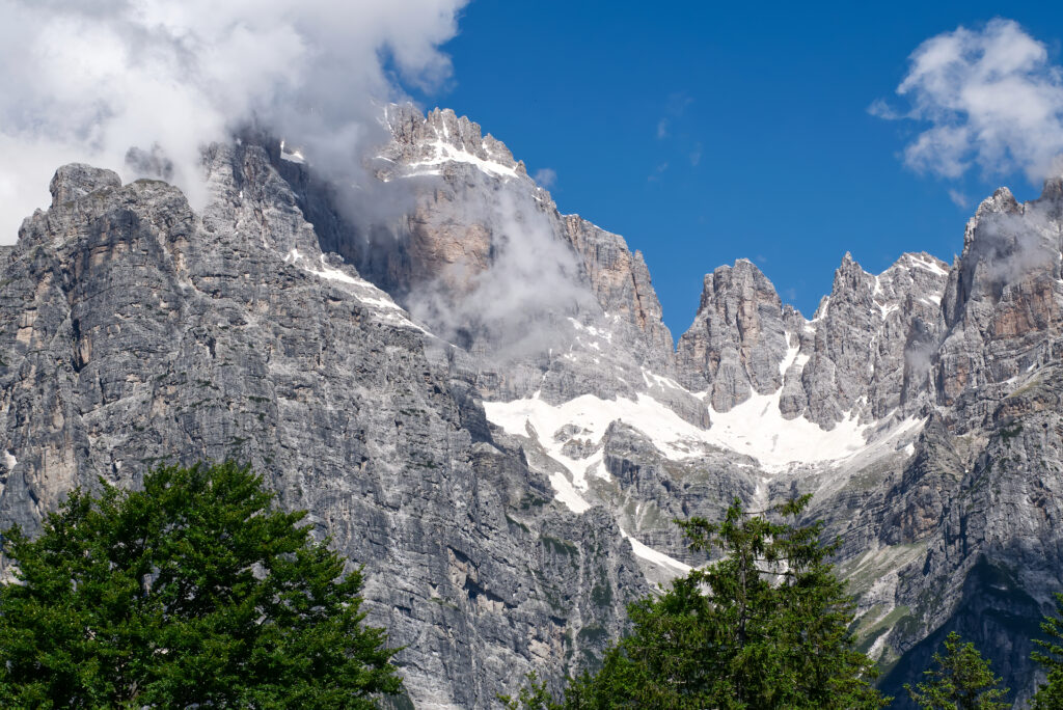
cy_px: 355
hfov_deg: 24.2
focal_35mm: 84
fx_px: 2482
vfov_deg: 16.3
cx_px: 532
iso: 200
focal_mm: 56
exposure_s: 1/640
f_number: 11
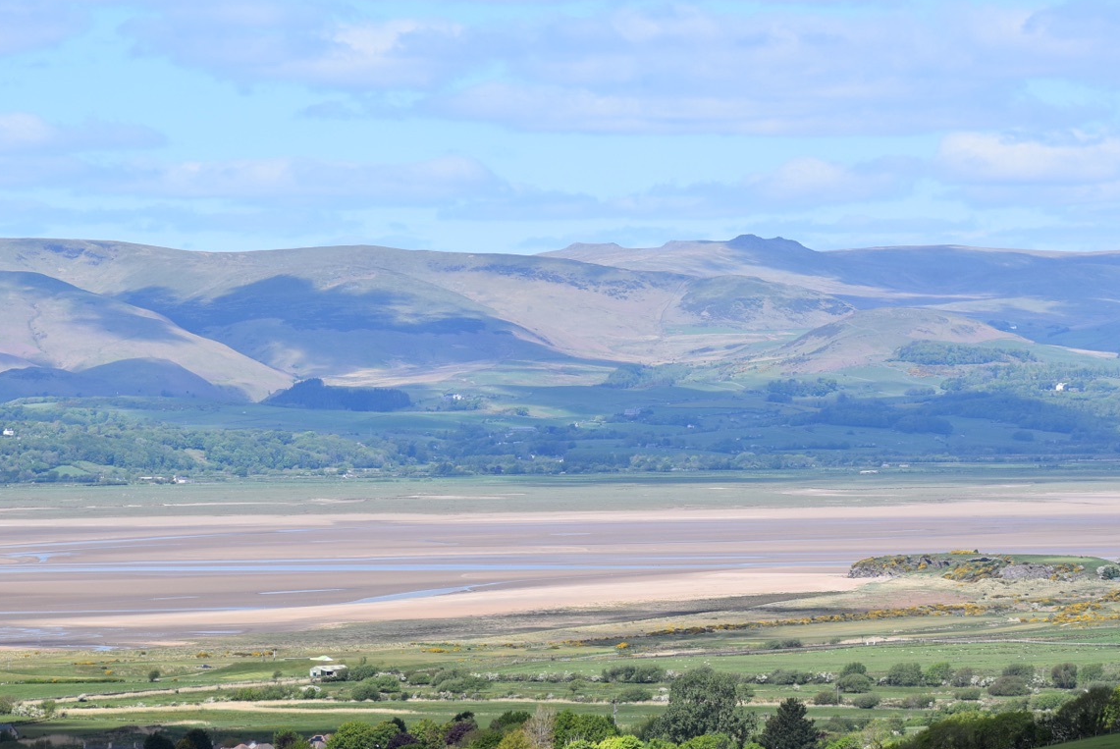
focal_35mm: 184
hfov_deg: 11.2
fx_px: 5729
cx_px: 649
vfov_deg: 7.5
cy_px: 347
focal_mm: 100
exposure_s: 1/1000
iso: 200
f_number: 7.1
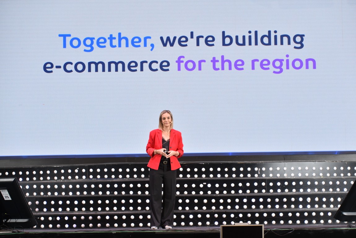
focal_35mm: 102
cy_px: 119
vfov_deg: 13.4
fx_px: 1009
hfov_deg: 20.0
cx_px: 178
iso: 400
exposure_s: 1/160
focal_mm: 102
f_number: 4
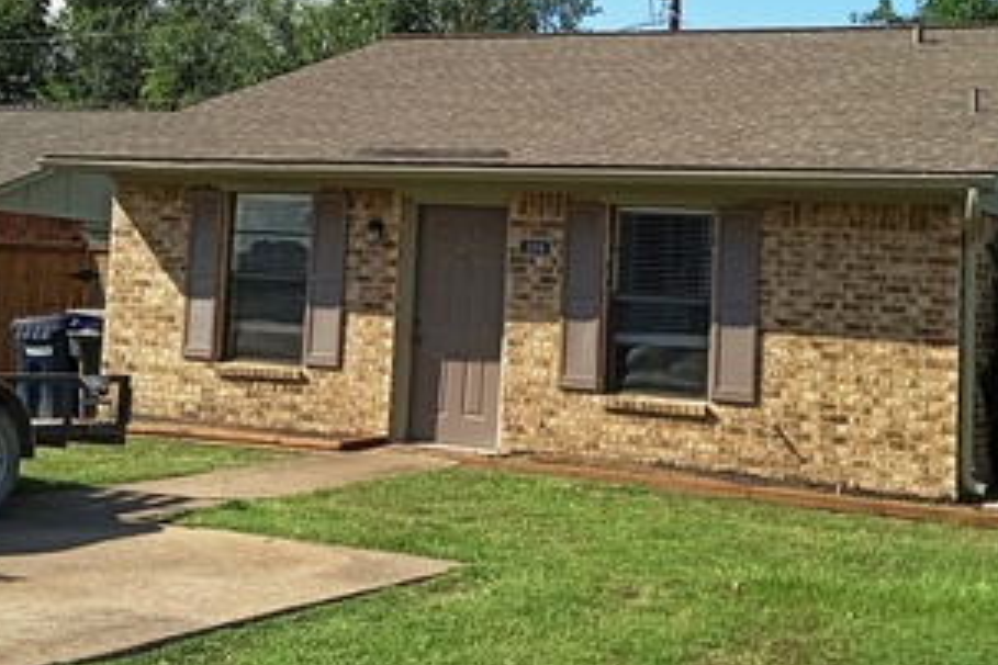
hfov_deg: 31.4
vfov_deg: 21.0
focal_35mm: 64
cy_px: 145
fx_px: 1774
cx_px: 492
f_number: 2.2
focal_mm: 3.71
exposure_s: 1/1161
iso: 100
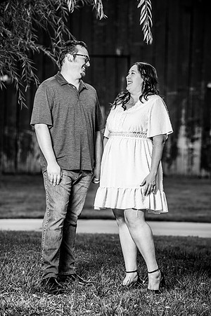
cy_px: 158
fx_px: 1670
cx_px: 106
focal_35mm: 190
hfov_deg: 7.2
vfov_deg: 10.8
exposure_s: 1/125
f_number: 5
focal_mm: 190
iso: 80
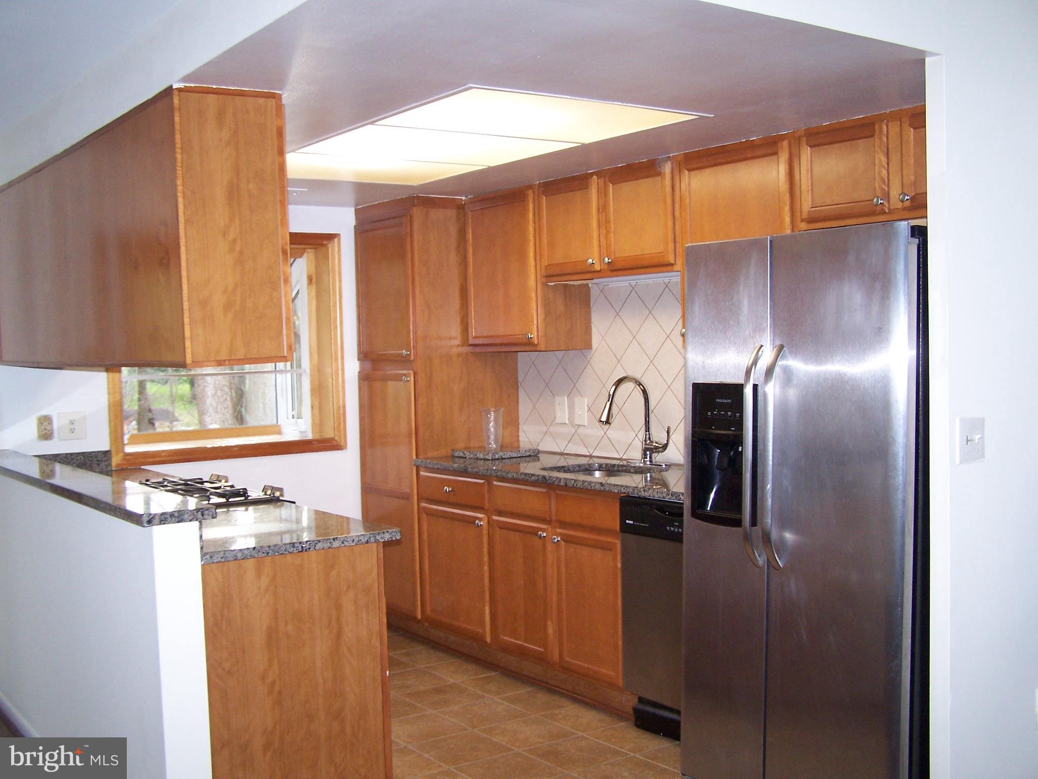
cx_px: 519
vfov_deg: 37.7
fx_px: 1140
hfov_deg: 49.0
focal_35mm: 38
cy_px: 390
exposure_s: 1/60
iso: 140
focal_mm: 6.3
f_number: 2.8
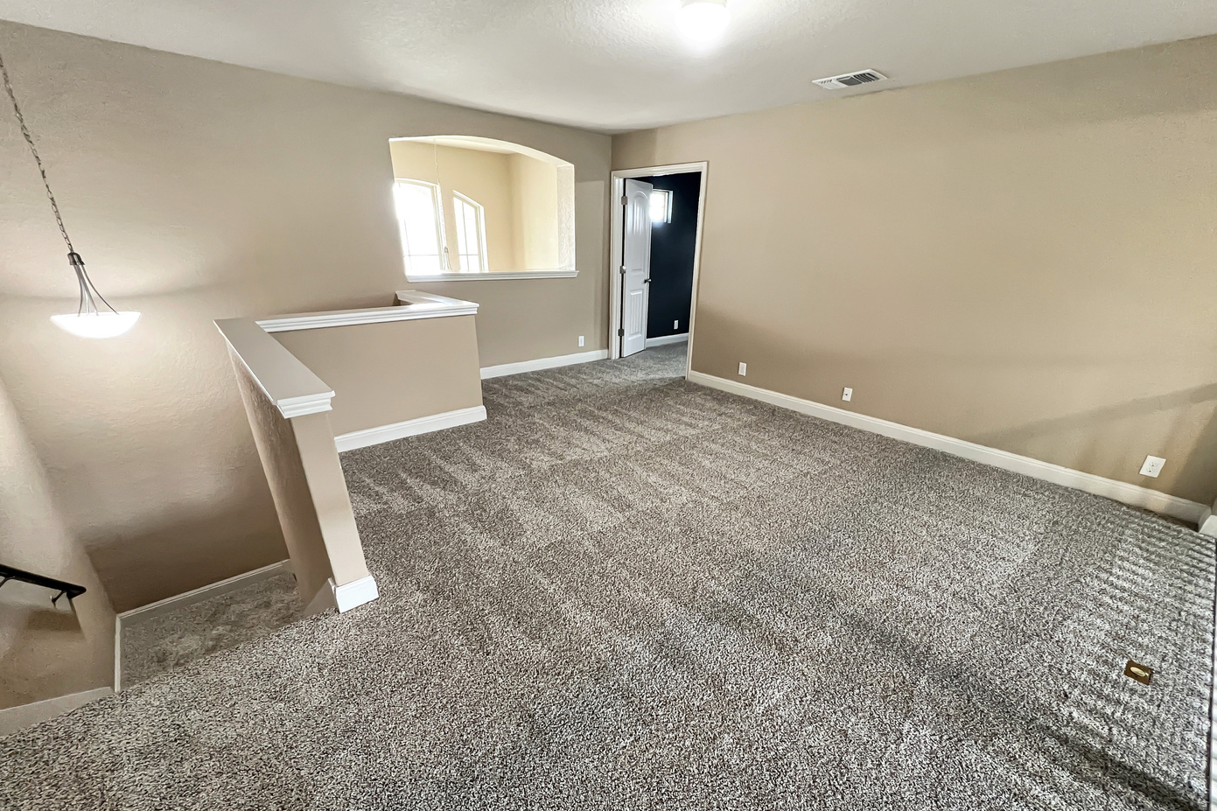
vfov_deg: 80.7
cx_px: 621
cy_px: 463
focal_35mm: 14
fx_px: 473
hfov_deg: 104.2
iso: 500
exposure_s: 1/60
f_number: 1.8
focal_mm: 1.57
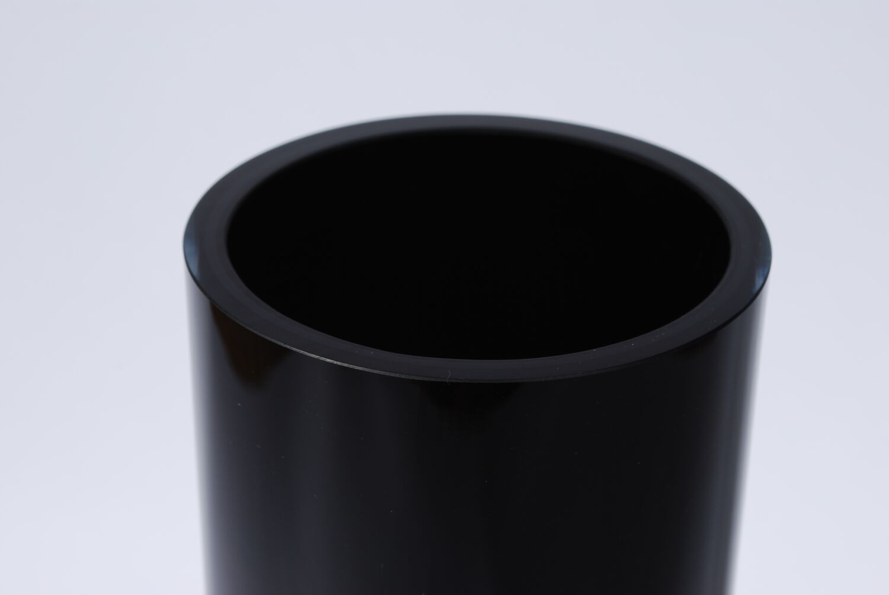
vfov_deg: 18.2
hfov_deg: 27.0
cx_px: 444
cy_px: 298
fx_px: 1854
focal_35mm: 75
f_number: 14
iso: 100
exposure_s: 1/60
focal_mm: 50
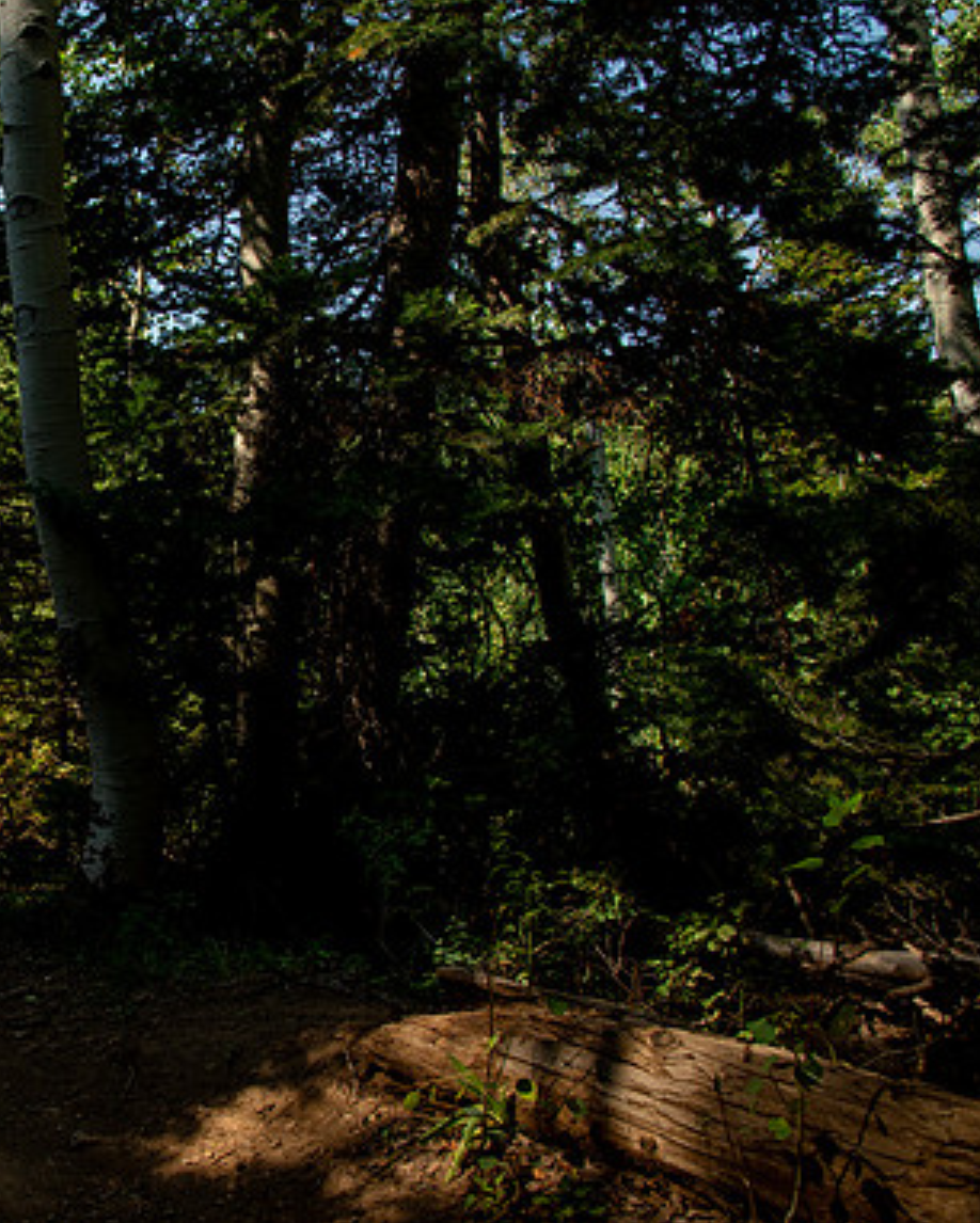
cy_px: 607
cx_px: 55
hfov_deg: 37.8
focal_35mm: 36
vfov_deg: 50.3
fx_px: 1304
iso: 500
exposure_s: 1/320
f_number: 10
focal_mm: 24
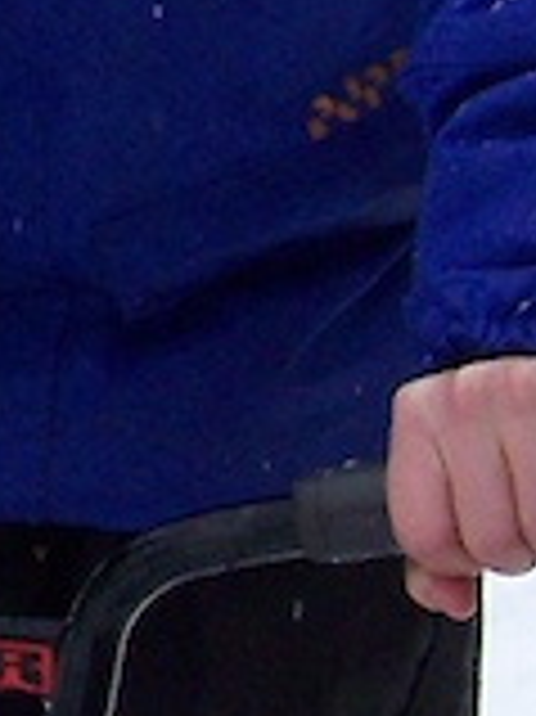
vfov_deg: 8.1
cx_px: -878
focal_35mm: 245
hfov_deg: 5.8
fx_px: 5065
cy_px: 45
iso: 160
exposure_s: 1/640
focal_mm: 6.3
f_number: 2.8
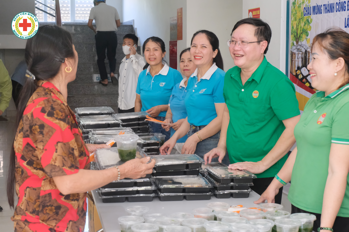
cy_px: 116
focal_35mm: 42
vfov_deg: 31.9
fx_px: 407
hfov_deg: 46.4
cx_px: 174
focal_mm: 28
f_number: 4.5
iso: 1000
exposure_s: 1/100
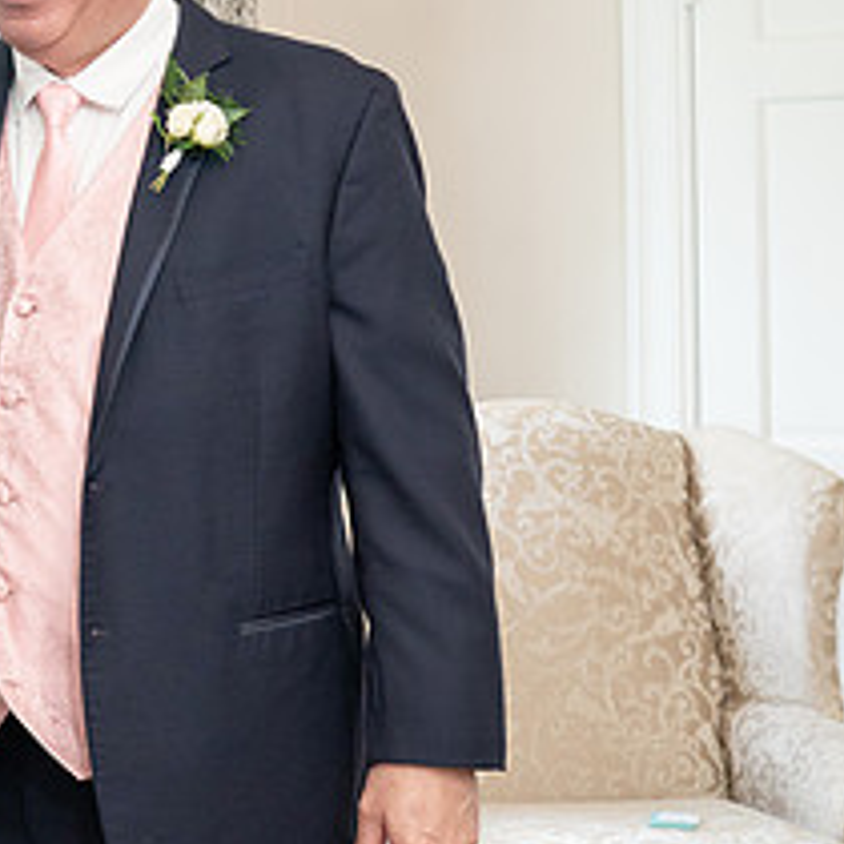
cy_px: 216
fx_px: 2427
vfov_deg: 19.6
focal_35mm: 88
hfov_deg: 18.4
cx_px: -254
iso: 2000
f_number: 5.6
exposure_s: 1/200
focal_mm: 35
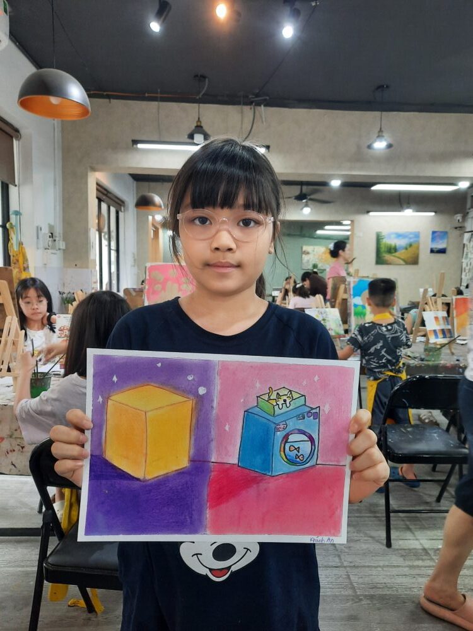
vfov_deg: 69.4
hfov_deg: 54.9
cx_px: 236
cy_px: 316
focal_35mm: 25
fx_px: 455
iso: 200
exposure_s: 1/50
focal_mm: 4.6
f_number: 2
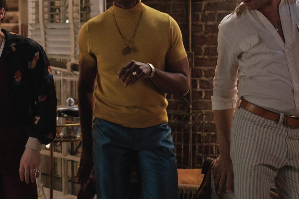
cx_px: 81
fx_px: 590
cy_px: 68
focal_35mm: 71
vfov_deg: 19.1
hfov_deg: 28.1
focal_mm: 23
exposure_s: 1/250
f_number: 1.6
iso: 4000
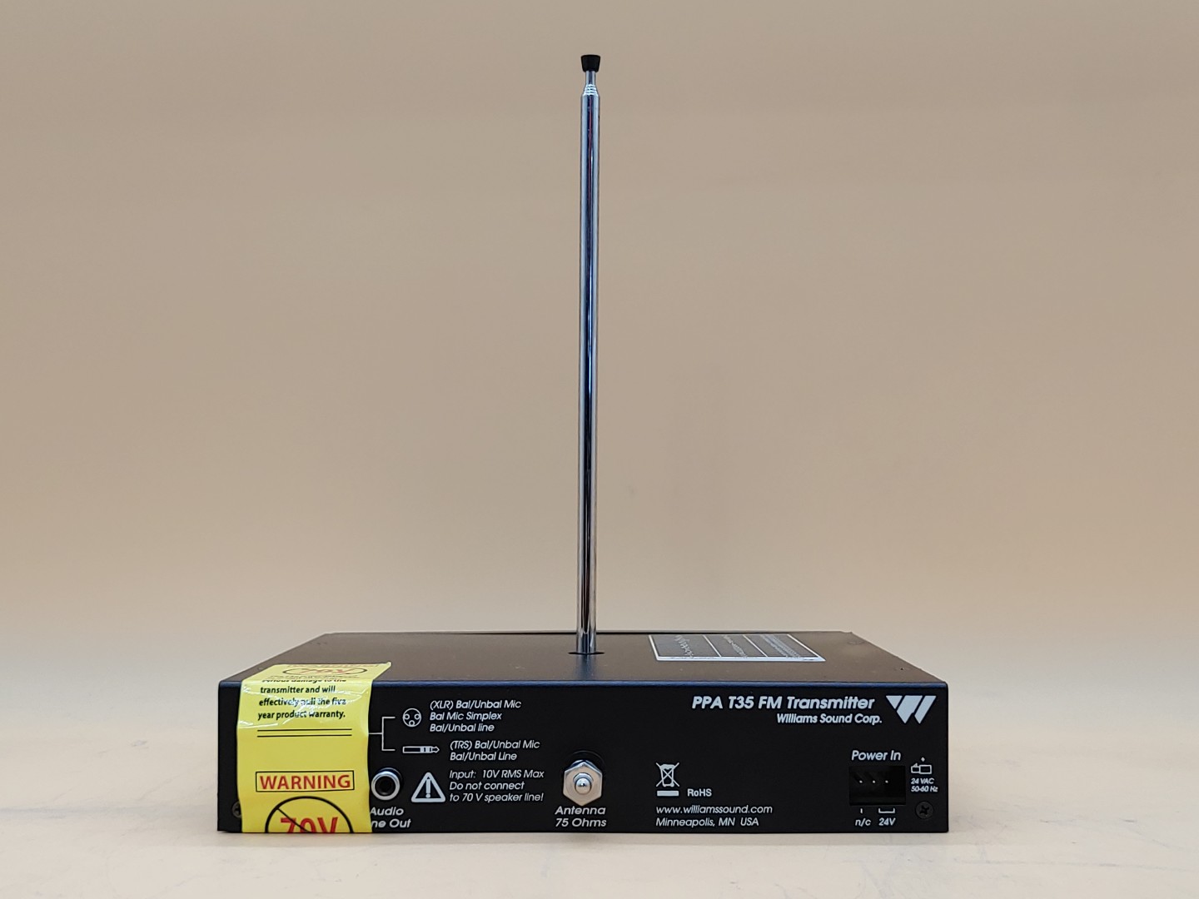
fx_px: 1524
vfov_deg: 32.9
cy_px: 450
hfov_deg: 42.9
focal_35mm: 44
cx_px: 600
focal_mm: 4.36
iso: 50
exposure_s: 1/140
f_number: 1.8
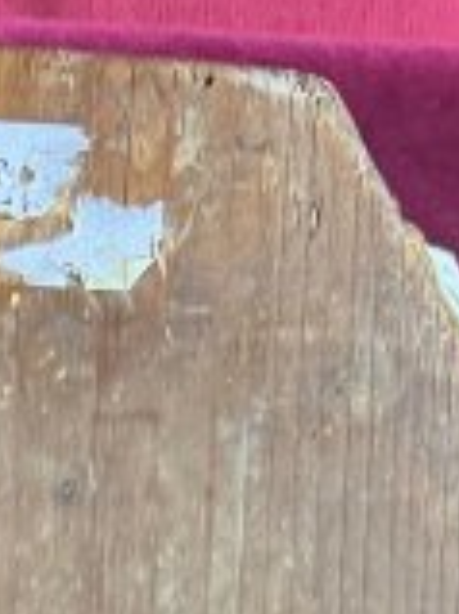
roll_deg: +0.1
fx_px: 3204
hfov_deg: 8.1
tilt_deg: -14.3
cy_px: 2205
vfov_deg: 8.1
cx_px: -108
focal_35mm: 181
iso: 200
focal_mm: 6.76
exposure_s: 1/100
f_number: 1.78
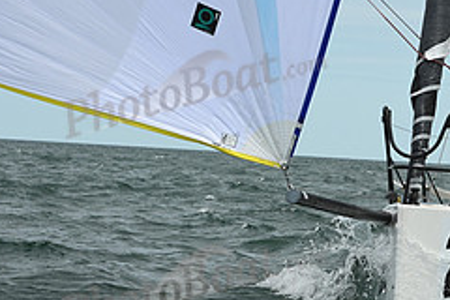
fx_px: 3387
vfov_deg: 5.1
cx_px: 426
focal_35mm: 271
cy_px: 160
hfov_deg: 7.6
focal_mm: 112
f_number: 9
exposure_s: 1/1000
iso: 320
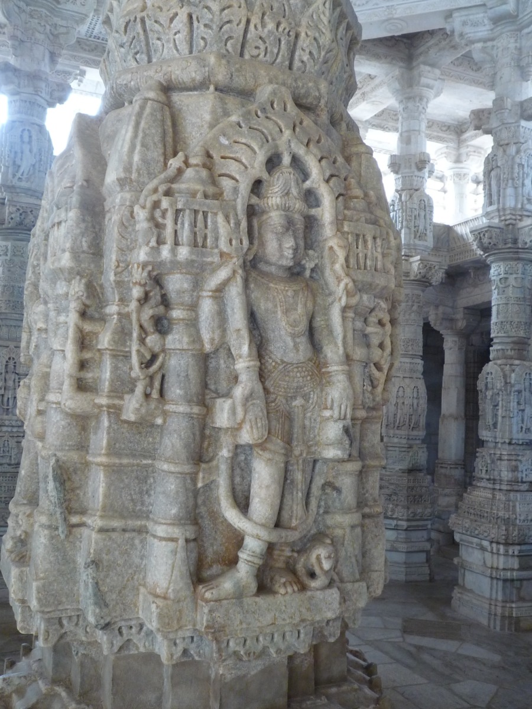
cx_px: 266
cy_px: 354
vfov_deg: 51.4
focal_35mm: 36
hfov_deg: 39.7
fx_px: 738
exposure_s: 1/30
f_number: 3.4
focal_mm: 5.3
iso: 200
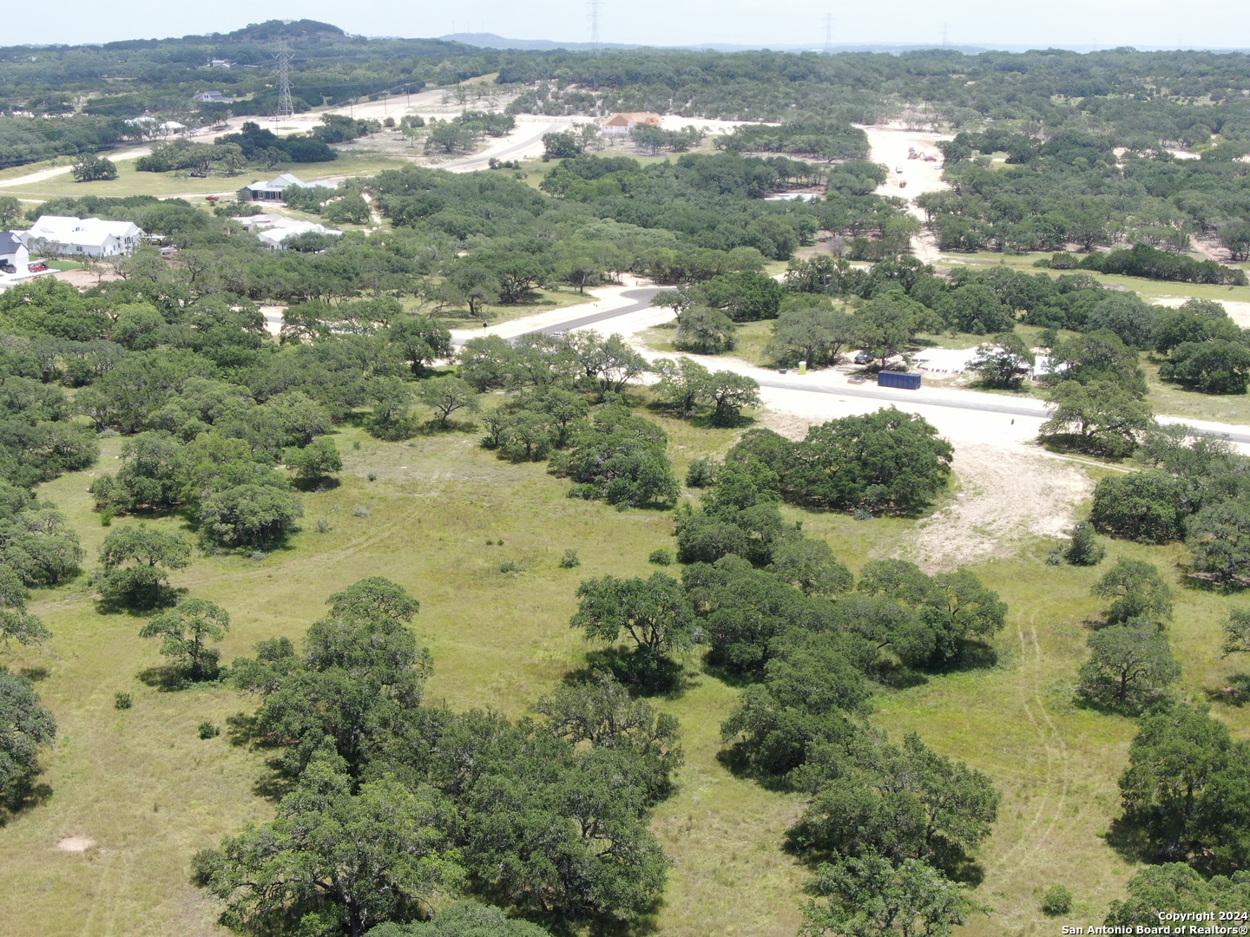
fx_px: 1733
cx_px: 625
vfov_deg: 30.3
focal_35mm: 48
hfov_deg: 39.7
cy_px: 468
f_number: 3.8
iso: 110
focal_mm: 8.6
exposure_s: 1/400
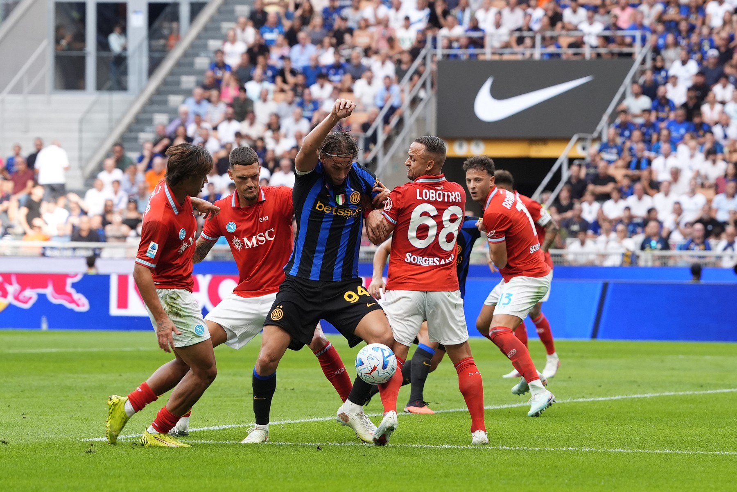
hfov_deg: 14.3
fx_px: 2948
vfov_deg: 9.5
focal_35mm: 144
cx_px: 368
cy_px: 246
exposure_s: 1/1250
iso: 1250
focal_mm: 144
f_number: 3.5
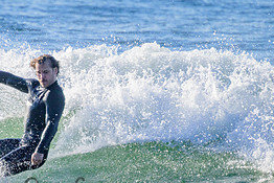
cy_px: 185
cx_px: 69
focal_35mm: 1768
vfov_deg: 0.8
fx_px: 13463
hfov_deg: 1.2
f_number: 11
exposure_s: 1/2000
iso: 900
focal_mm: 800
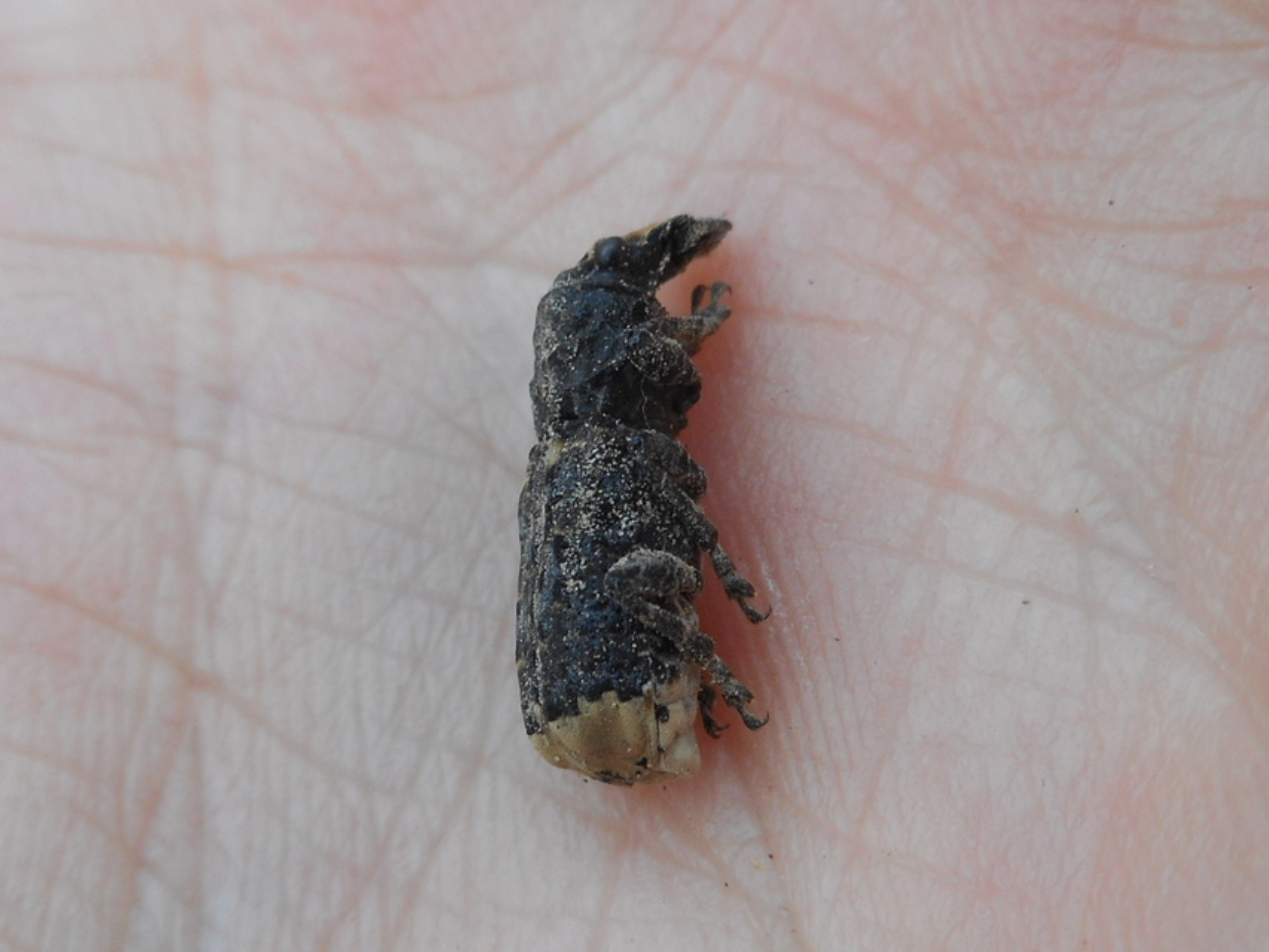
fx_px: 1247
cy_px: 476
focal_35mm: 34
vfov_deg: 41.8
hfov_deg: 54.0
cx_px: 634
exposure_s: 1/160
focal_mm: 6
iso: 80
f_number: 4.2
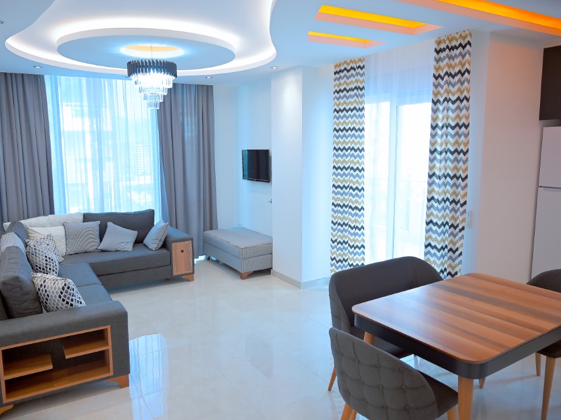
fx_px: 437
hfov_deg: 65.3
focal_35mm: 27
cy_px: 205
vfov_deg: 51.3
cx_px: 263
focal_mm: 24
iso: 640
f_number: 4
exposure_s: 1/60
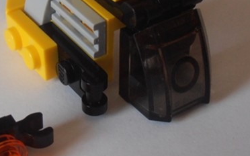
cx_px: 105
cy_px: 75
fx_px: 647
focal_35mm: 95
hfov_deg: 21.9
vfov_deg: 13.7
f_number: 3.9
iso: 125
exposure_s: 1/25
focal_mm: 6.61
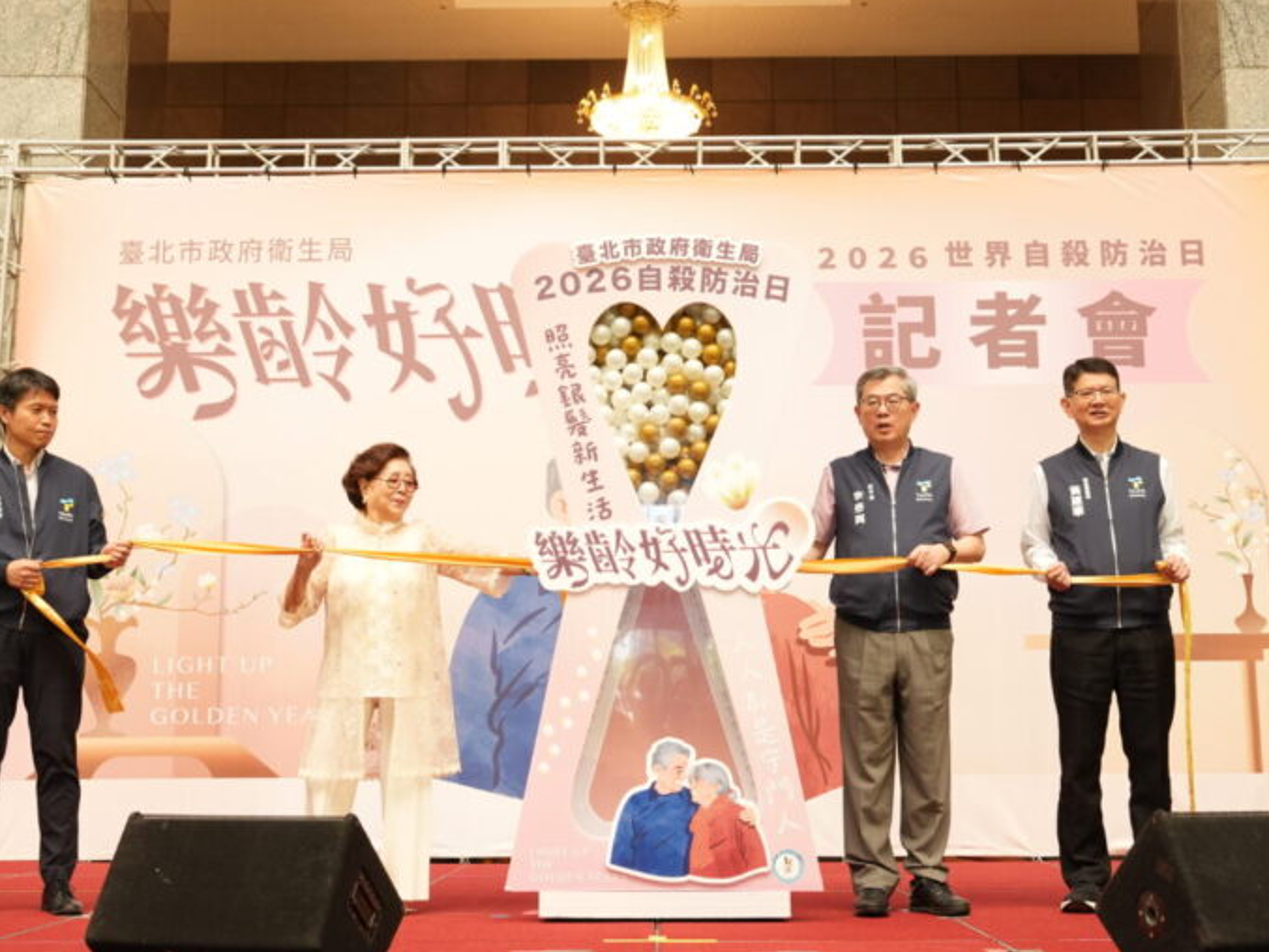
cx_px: 628
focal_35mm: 48
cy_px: 469
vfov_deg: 30.3
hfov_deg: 39.6
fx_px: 1760
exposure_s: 1/200
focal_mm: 33
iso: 1600
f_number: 5
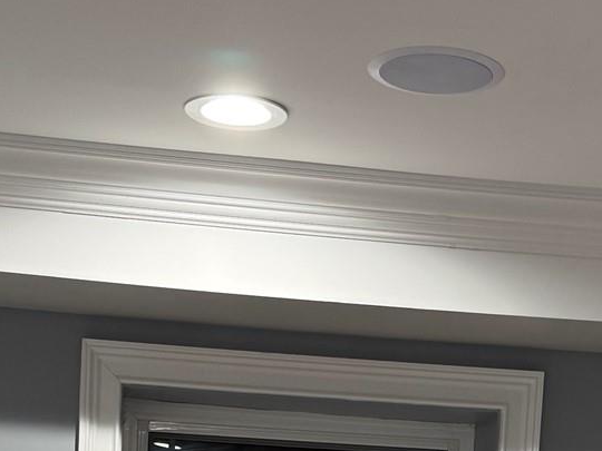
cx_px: 318
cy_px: 697
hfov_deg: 21.5
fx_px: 1583
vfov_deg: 14.9
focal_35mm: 91
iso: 160
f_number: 1.78
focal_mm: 6.76
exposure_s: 1/60
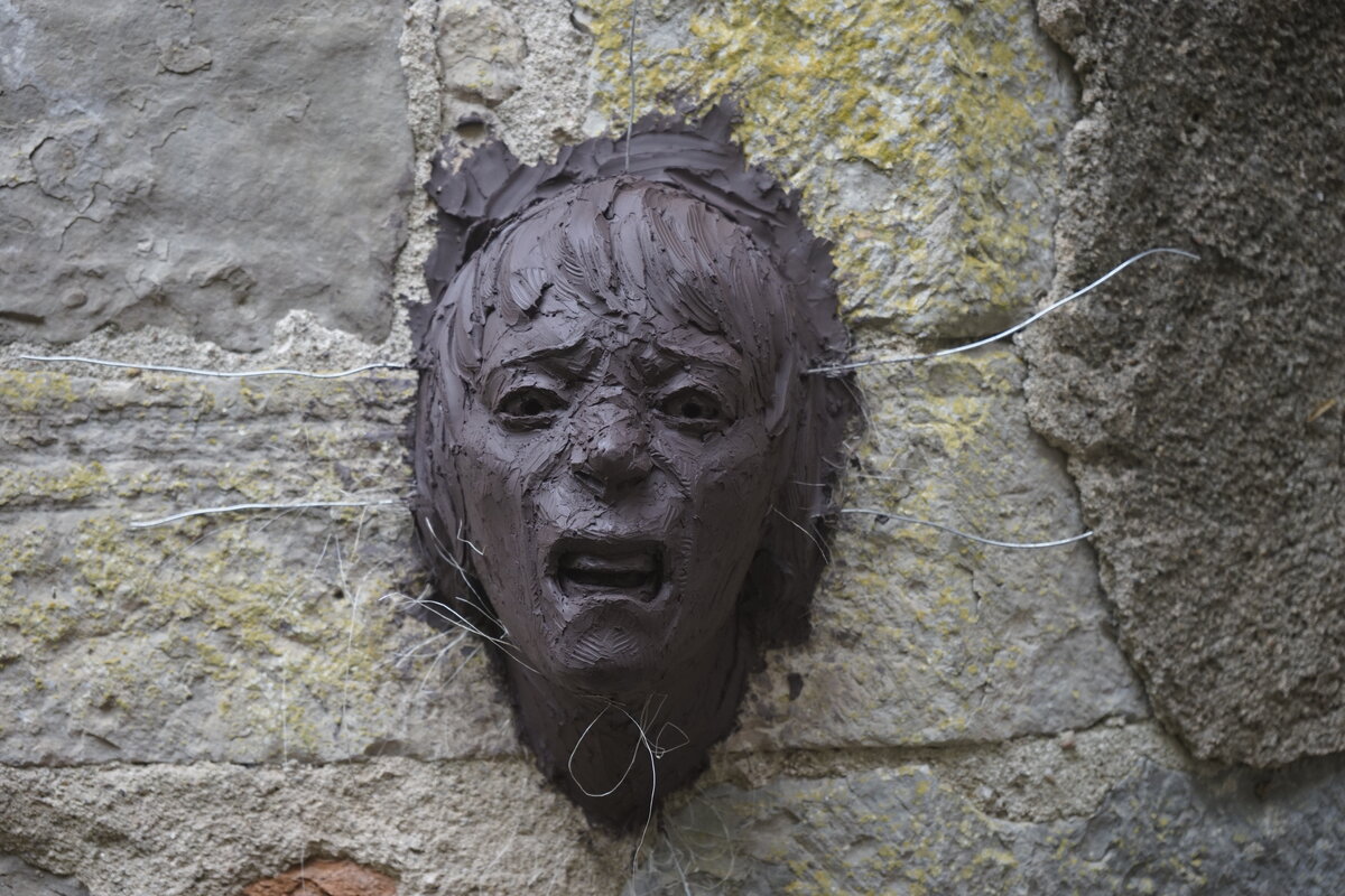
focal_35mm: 70
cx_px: 672
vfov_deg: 19.5
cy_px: 448
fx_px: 2615
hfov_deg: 28.8
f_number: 5.6
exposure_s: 1/160
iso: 800
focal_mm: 70
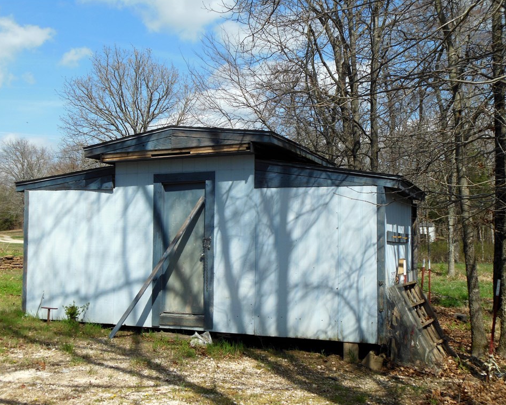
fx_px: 599
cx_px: 252
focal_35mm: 40
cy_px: 202
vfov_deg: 37.3
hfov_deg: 45.8
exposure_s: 1/1250
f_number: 3.6
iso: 125
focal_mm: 6.8
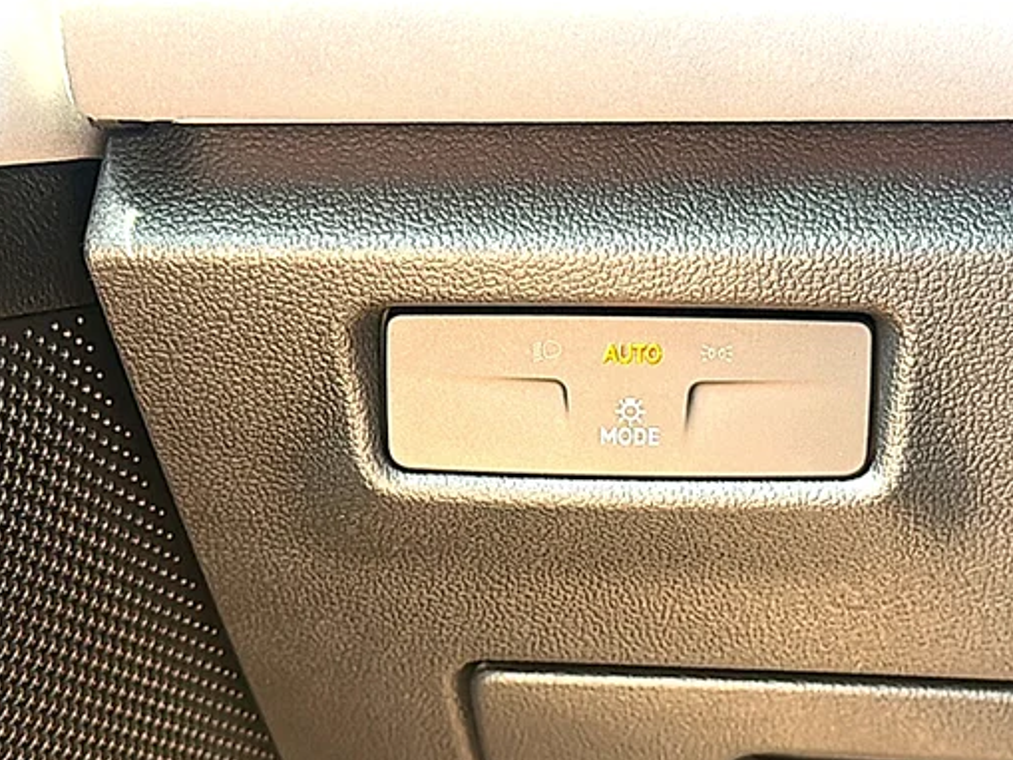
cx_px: 597
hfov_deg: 34.8
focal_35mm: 55
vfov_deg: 26.6
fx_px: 1610
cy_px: 365
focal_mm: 6.86
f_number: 1.78
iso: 80
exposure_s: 1/58
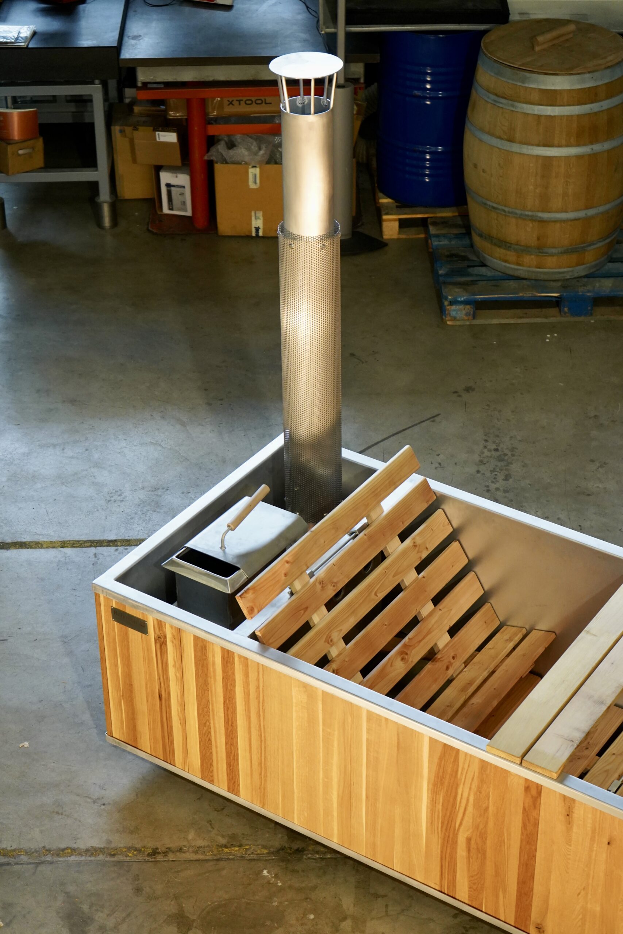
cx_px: 312
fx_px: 1817
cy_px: 467
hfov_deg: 19.5
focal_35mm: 70
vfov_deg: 28.8
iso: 3200
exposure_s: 1/160
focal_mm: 70
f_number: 5.6
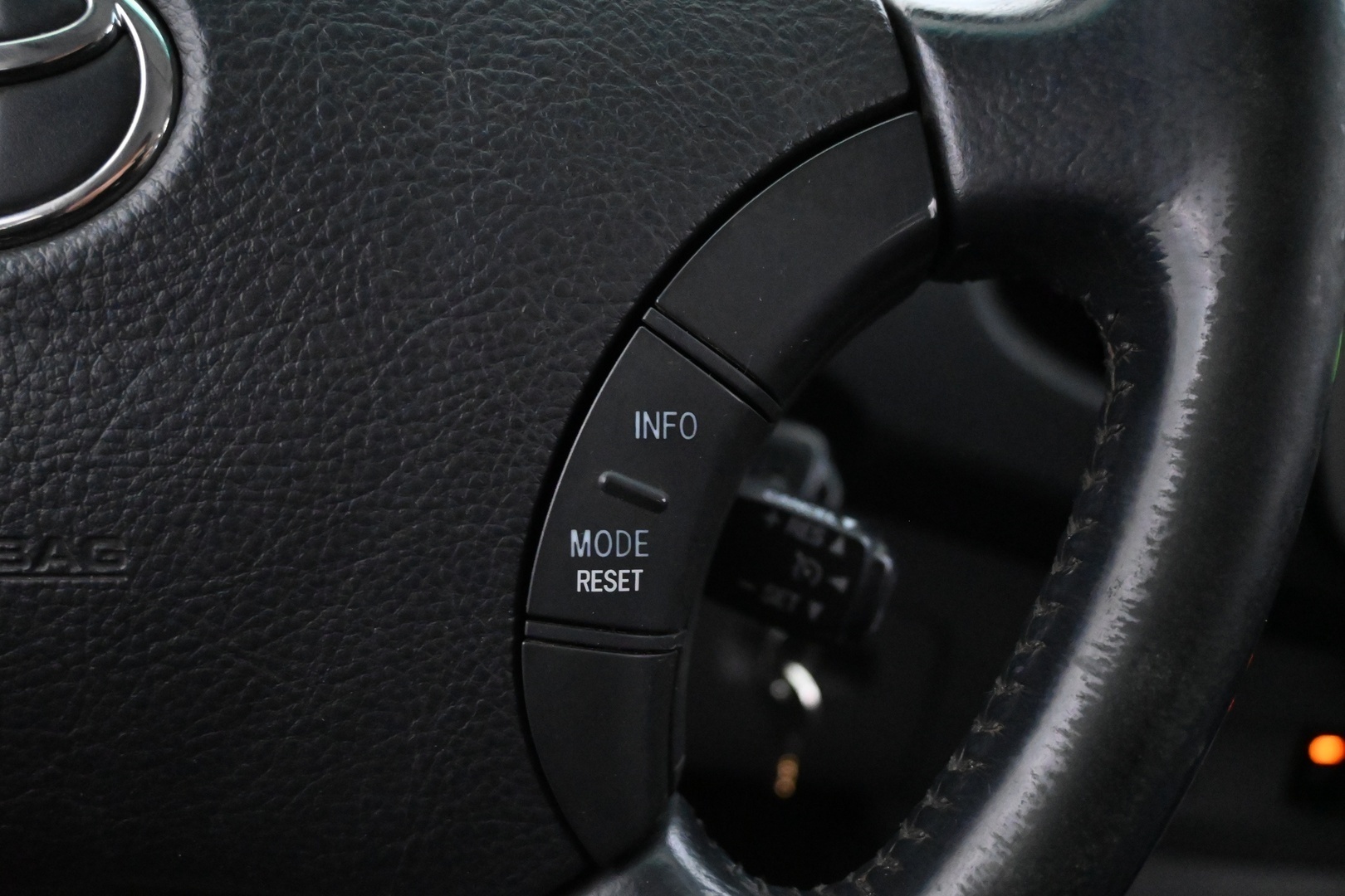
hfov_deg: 57.2
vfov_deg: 40.0
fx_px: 1233
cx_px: 672
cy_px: 448
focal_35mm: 33
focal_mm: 22
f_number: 4
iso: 10000
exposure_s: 1/40
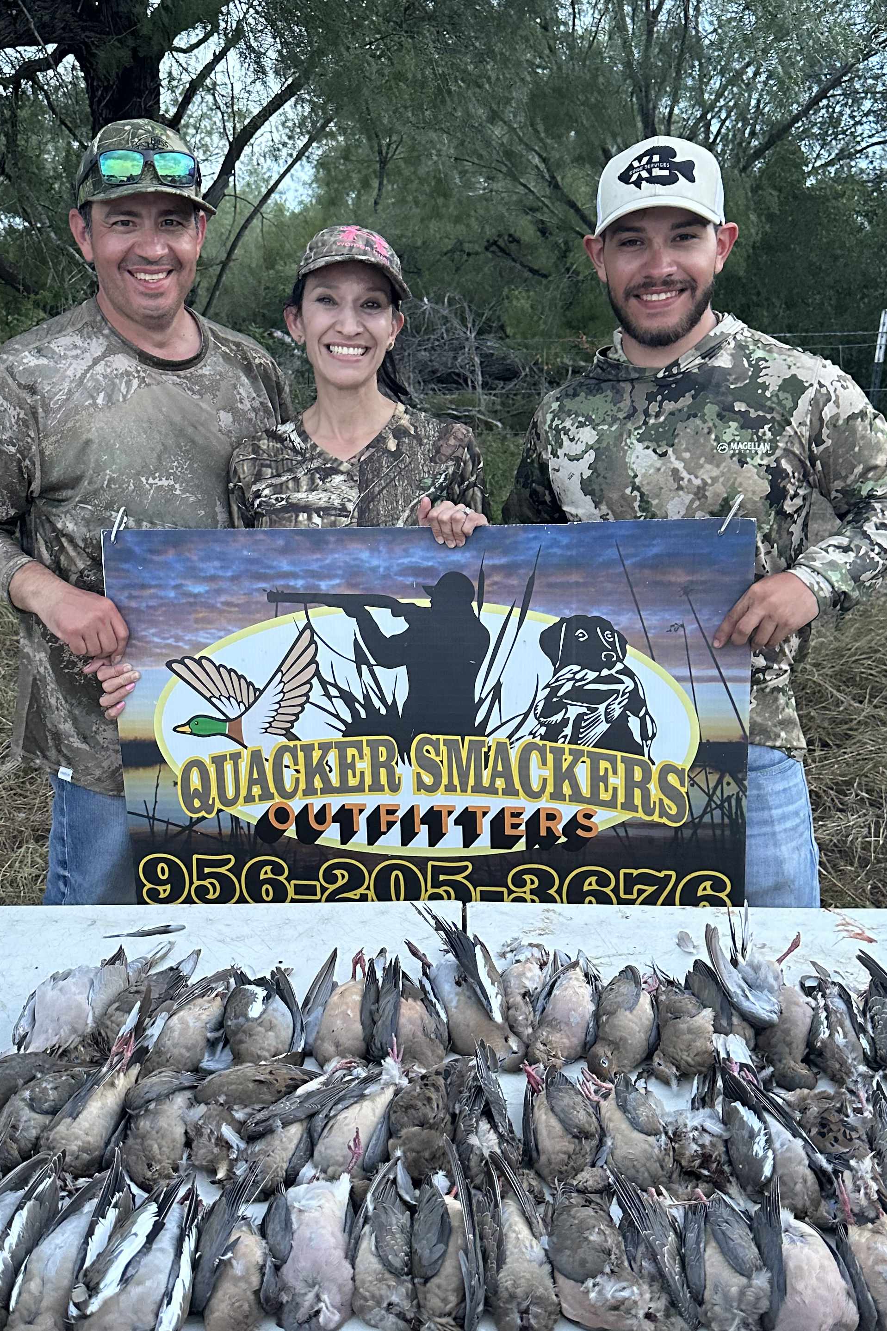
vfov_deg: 54.4
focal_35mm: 35
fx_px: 1294
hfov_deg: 37.8
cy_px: 709
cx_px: 415
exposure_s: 1/60
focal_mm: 6.86
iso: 500
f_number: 1.78
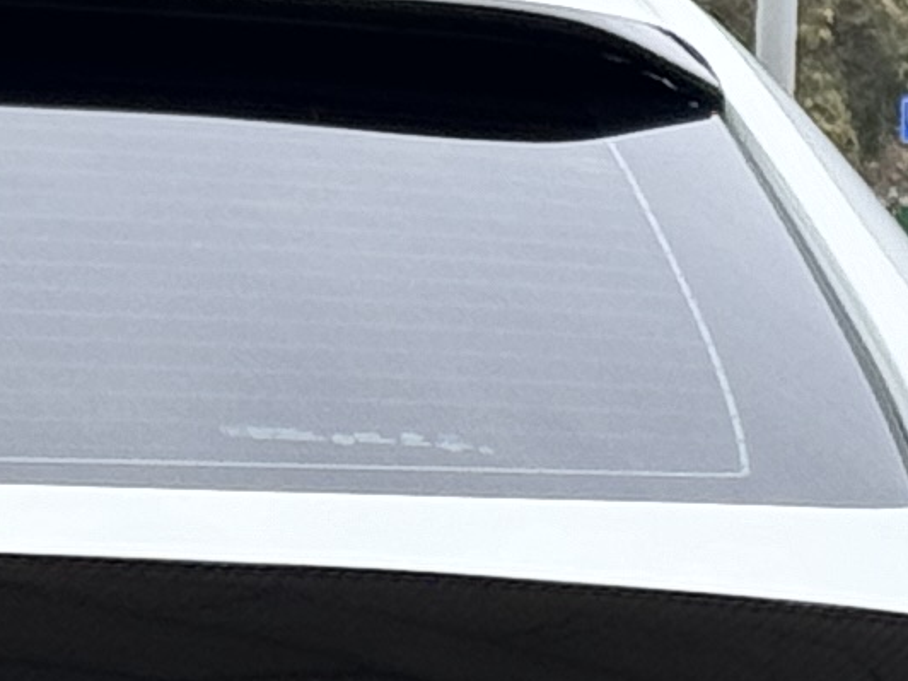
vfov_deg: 4.1
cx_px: -485
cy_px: 730
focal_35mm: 364
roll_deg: -1.0
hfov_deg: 5.4
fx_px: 9548
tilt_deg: -2.3
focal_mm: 6.76
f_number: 1.78
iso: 64
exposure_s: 1/783
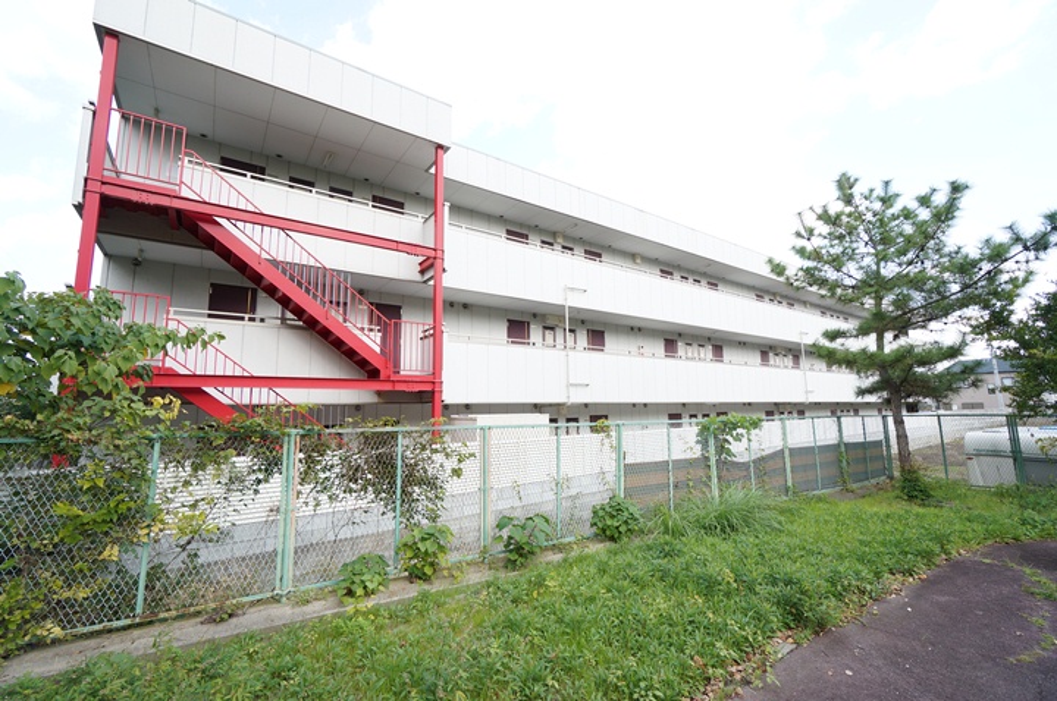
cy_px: 350
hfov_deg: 100.5
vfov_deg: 77.2
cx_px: 528
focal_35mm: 15
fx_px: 440
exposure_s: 1/80
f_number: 5.6
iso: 100
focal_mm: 10
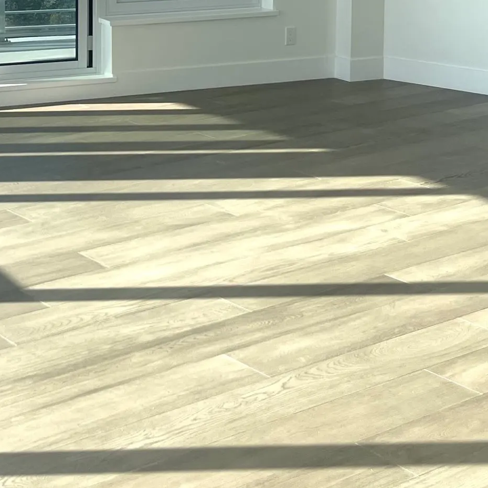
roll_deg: +0.2
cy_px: -59
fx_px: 1164
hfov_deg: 22.5
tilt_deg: -4.3
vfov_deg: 22.3
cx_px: -34
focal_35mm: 73
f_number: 1.6
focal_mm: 5.1
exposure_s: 1/2203
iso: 32
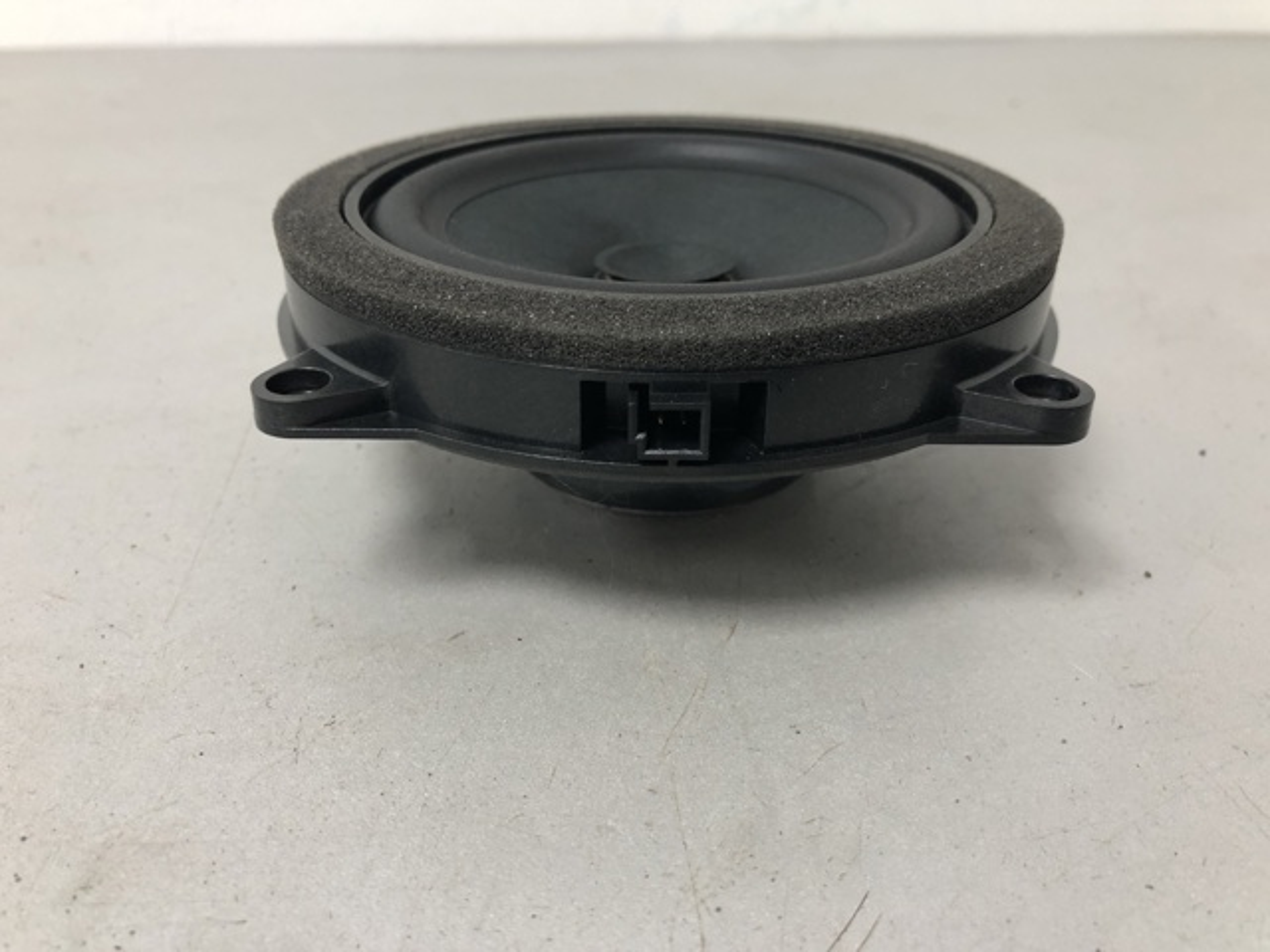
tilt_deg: -31.6
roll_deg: +1.8
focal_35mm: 28
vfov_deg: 49.7
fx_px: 1027
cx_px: 635
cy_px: 476
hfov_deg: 63.4
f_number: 1.8
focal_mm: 4
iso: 40
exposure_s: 1/20
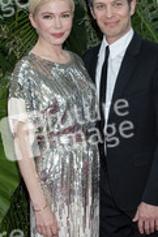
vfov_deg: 29.7
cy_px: 195
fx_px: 435
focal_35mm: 66
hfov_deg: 20.5
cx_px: 105
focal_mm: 30
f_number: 6.3
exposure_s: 1/200
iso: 400
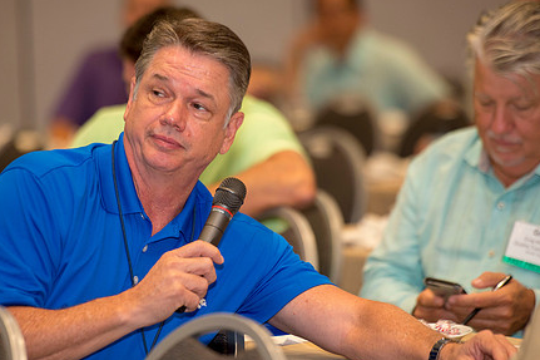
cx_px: 227
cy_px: 206
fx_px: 4033
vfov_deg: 5.1
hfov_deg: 7.7
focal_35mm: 269
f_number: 2.8
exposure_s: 1/320
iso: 1250
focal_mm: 200
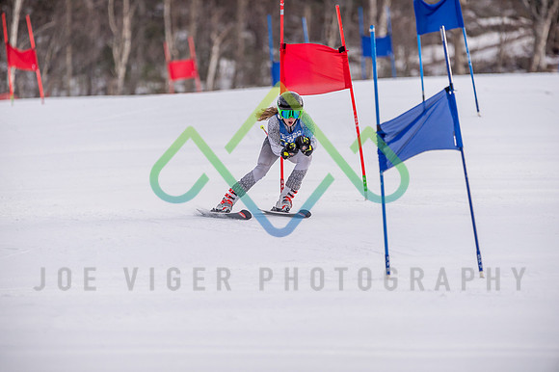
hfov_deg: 3.4
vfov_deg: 2.3
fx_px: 9311
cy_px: 186
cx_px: 280
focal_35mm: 600
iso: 800
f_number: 6.3
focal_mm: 600
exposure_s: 1/2500
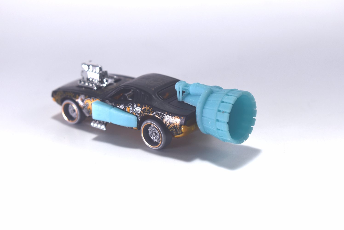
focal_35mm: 78
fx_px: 746
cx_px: 172
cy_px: 115
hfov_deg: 26.0
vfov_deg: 17.5
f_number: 8
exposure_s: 1/250
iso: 200
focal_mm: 52
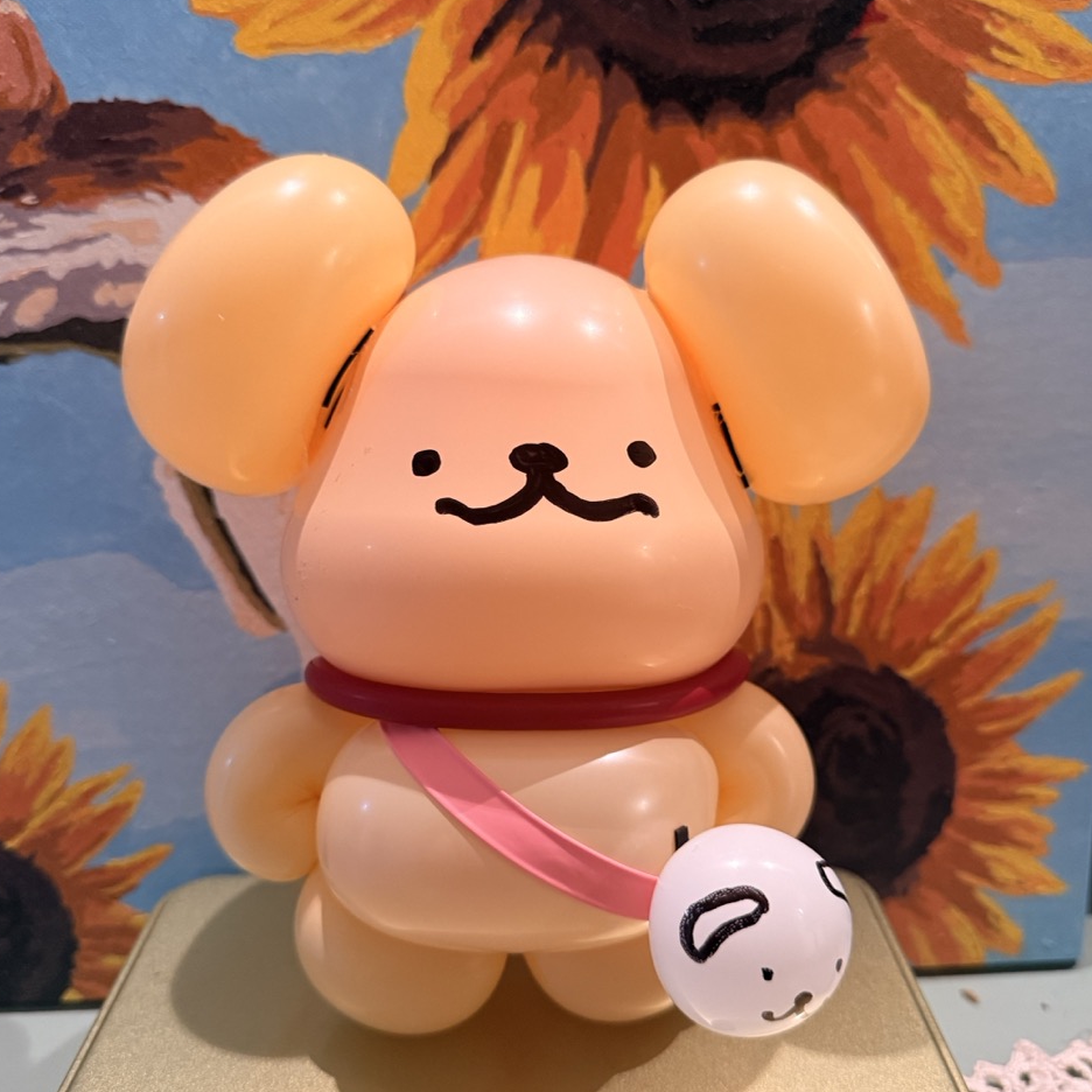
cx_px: 542
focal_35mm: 29
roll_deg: -1.3
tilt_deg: -18.3
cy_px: 561
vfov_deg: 55.6
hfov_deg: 55.6
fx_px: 1035
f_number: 1.78
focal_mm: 6.76
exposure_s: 1/50
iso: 400
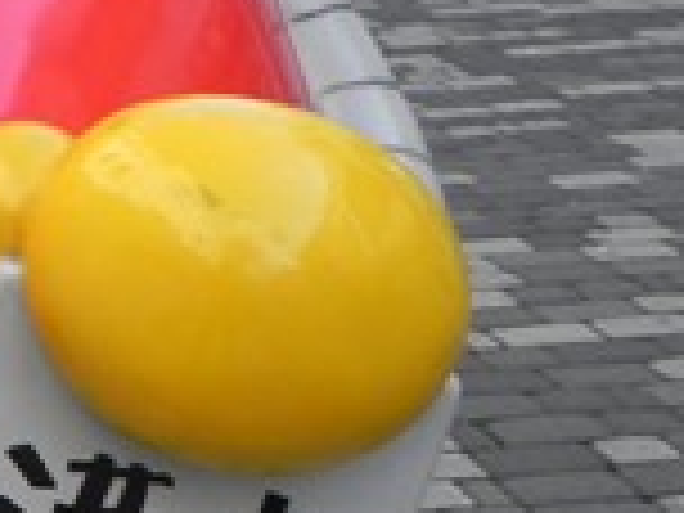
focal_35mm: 124
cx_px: -374
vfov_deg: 11.9
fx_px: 2450
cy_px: 173
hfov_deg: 14.7
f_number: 5.6
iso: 160
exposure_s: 1/216
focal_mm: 5.9
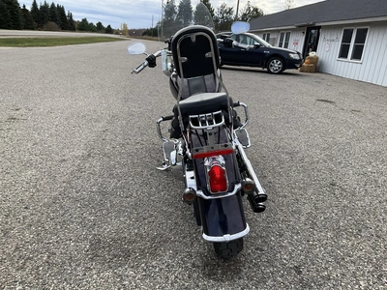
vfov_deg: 48.2
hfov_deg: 61.7
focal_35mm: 29
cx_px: 194
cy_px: 145
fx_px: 324
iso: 25
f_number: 1.8
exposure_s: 1/816
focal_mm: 3
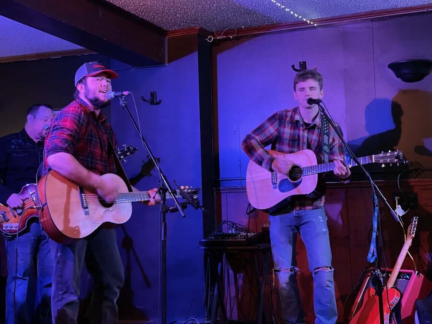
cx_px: 216
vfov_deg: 22.9
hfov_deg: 30.3
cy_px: 162
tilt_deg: +5.5
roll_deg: +2.0
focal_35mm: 64
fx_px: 799
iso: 400
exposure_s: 1/20
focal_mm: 7.5
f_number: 2.2
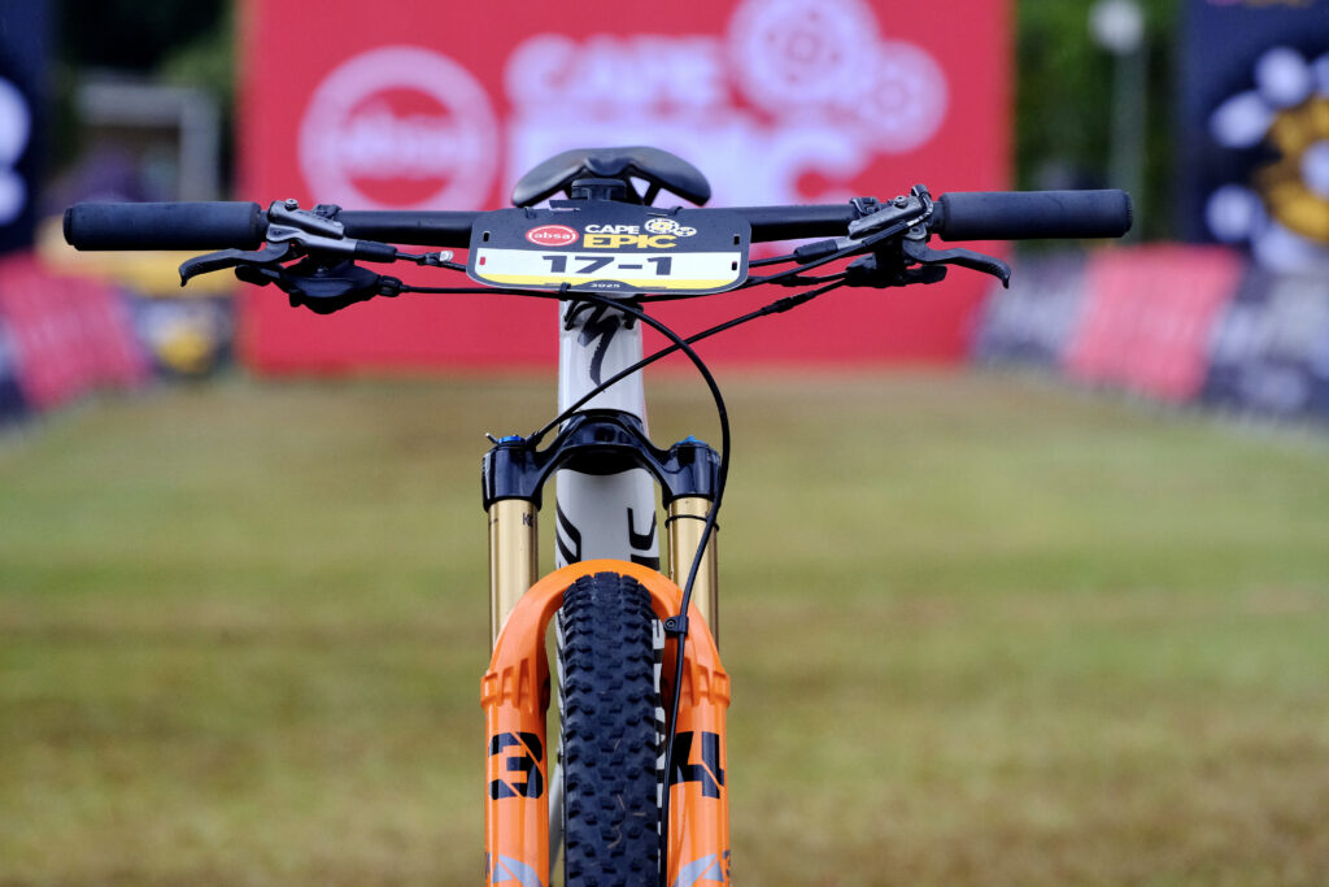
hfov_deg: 7.2
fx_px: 10596
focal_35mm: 287
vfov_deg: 4.8
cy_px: 444
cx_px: 664
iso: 1600
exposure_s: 1/250
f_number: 6.4
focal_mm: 191.6
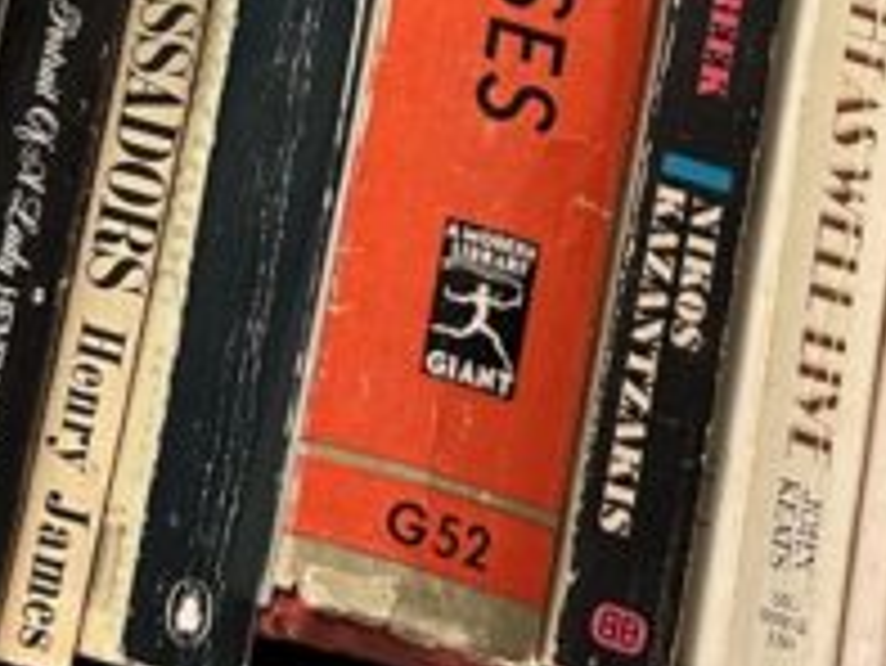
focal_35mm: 98
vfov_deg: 13.8
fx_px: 2510
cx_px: -373
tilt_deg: +17.4
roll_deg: -1.3
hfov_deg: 18.2
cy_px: -452
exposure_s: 1/62
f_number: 1.5
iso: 125
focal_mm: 5.7
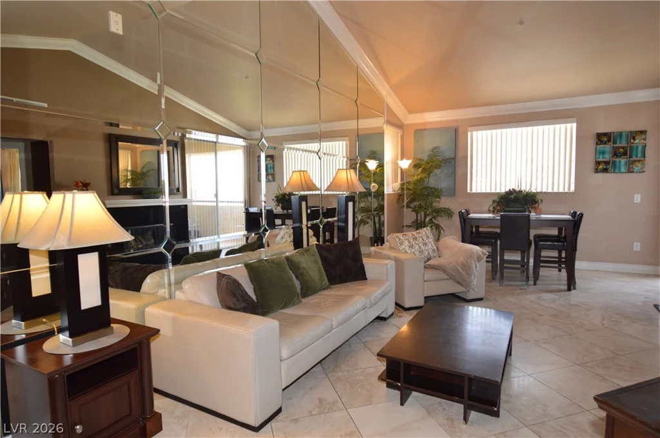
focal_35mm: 20
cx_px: 330
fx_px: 357
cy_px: 219
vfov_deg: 63.1
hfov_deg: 85.5
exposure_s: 1/60
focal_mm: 13
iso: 400
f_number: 4
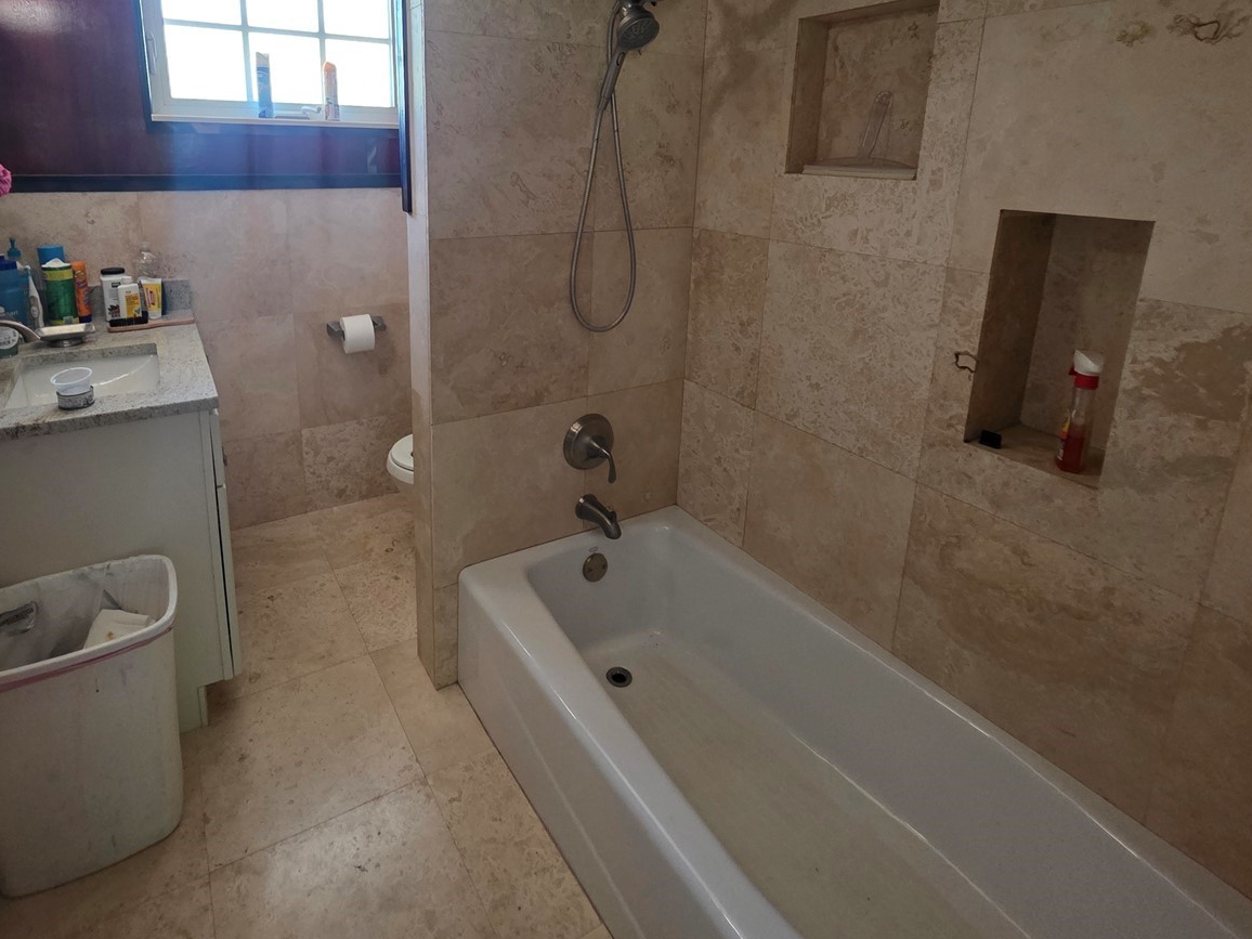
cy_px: 303
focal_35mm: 18
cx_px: 536
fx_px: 651
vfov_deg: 69.3
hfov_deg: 87.2
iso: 800
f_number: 1.9
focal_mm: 2.2
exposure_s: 1/60
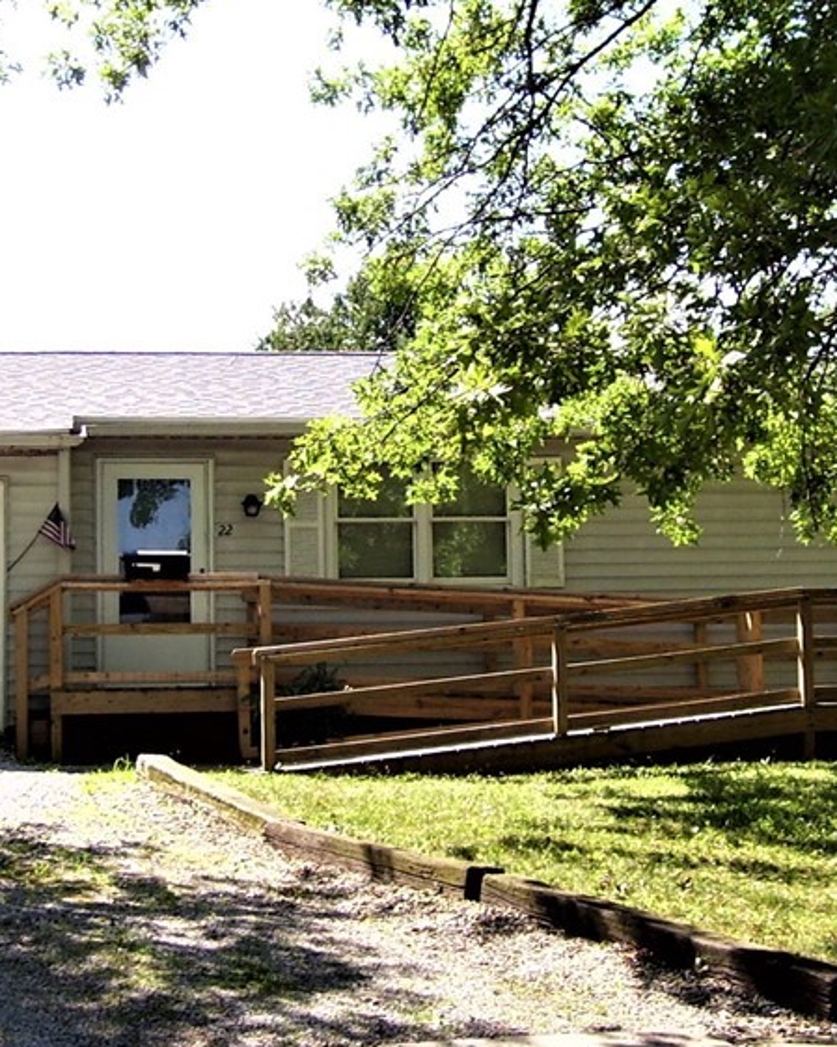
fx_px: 1983
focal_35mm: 64
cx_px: 405
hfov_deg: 23.8
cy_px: 519
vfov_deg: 29.6
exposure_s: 1/500
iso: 80
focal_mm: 6
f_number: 2.7
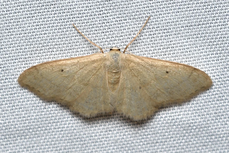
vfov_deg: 6.1
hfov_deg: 9.2
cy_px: 76
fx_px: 1430
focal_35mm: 225
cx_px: 114
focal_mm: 150
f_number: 8
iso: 100
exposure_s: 1/250
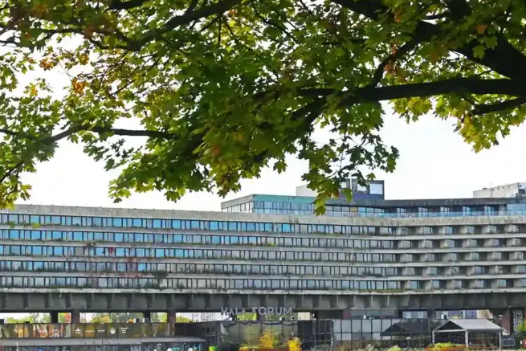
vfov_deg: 15.9
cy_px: 227
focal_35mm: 86
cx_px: 308
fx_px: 1257
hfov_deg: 23.6
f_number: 4
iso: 400
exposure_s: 1/3200
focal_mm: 47
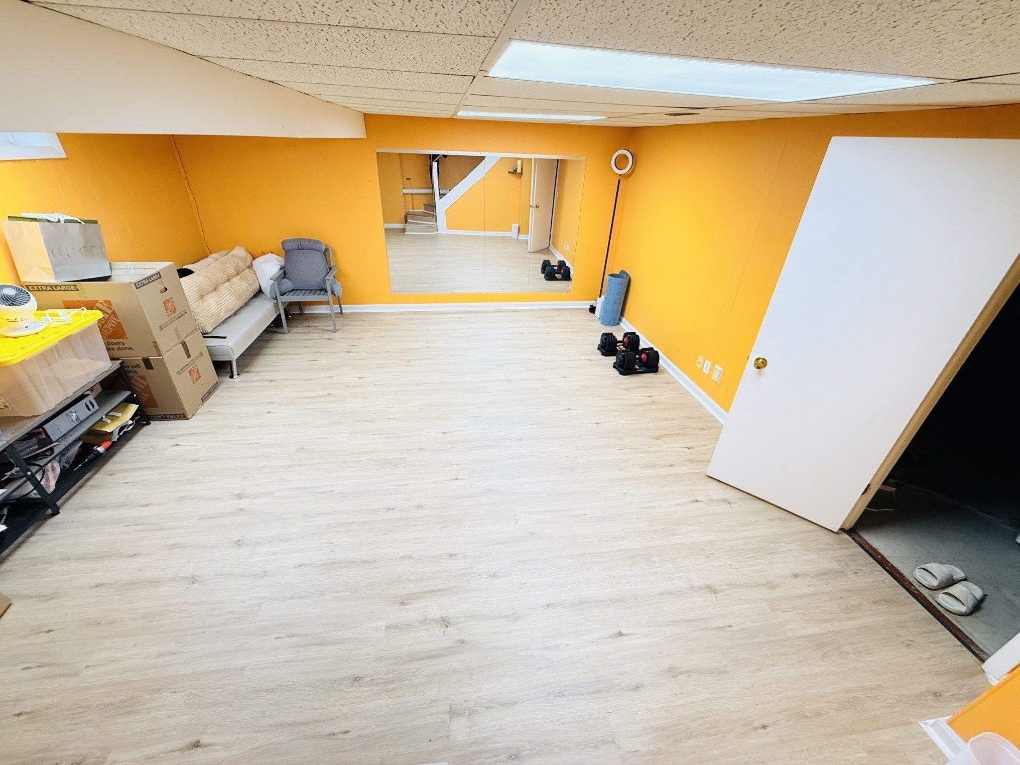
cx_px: 510
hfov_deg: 102.1
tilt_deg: -30.1
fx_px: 413
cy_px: 382
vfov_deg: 85.7
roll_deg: -2.1
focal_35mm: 14
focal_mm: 2.22
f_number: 2.2
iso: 250
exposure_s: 1/60
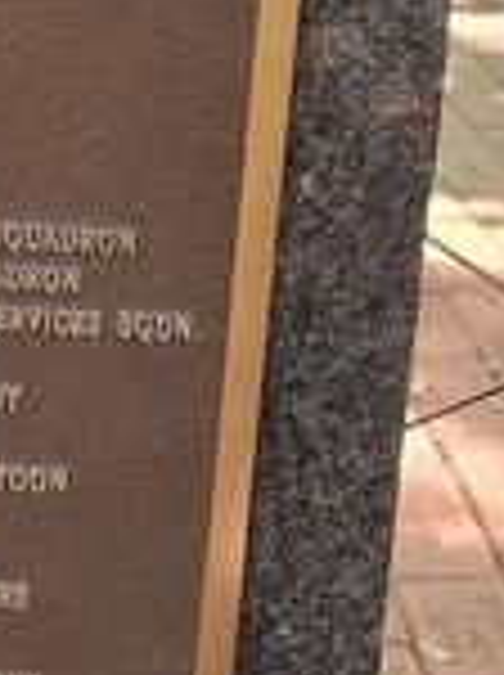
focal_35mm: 123
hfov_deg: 11.8
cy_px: -50
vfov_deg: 15.6
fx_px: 2395
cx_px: -81
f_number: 1.8
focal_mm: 5.56
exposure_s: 1/120
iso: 164
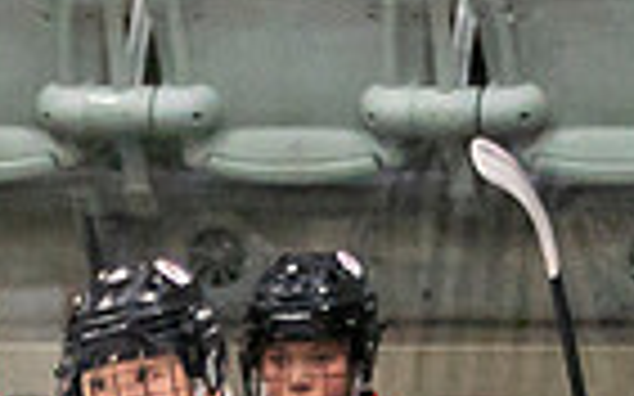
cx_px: -13
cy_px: 1243
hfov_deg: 1.8
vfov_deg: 1.1
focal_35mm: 1192
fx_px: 20588
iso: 640
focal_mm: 105
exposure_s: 1/640
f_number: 2.8
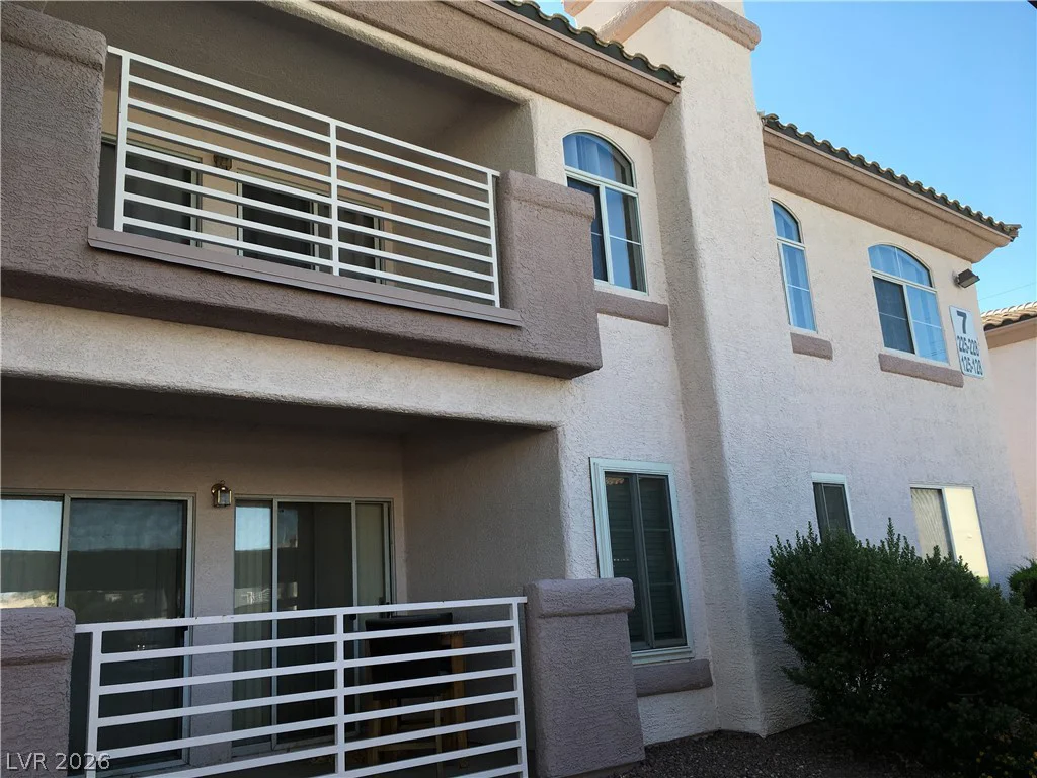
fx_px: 869
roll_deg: +4.1
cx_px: 518
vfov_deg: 48.2
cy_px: 389
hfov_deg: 61.7
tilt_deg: +14.6
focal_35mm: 29
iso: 25
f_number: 2.2
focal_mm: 4.15
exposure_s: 1/527
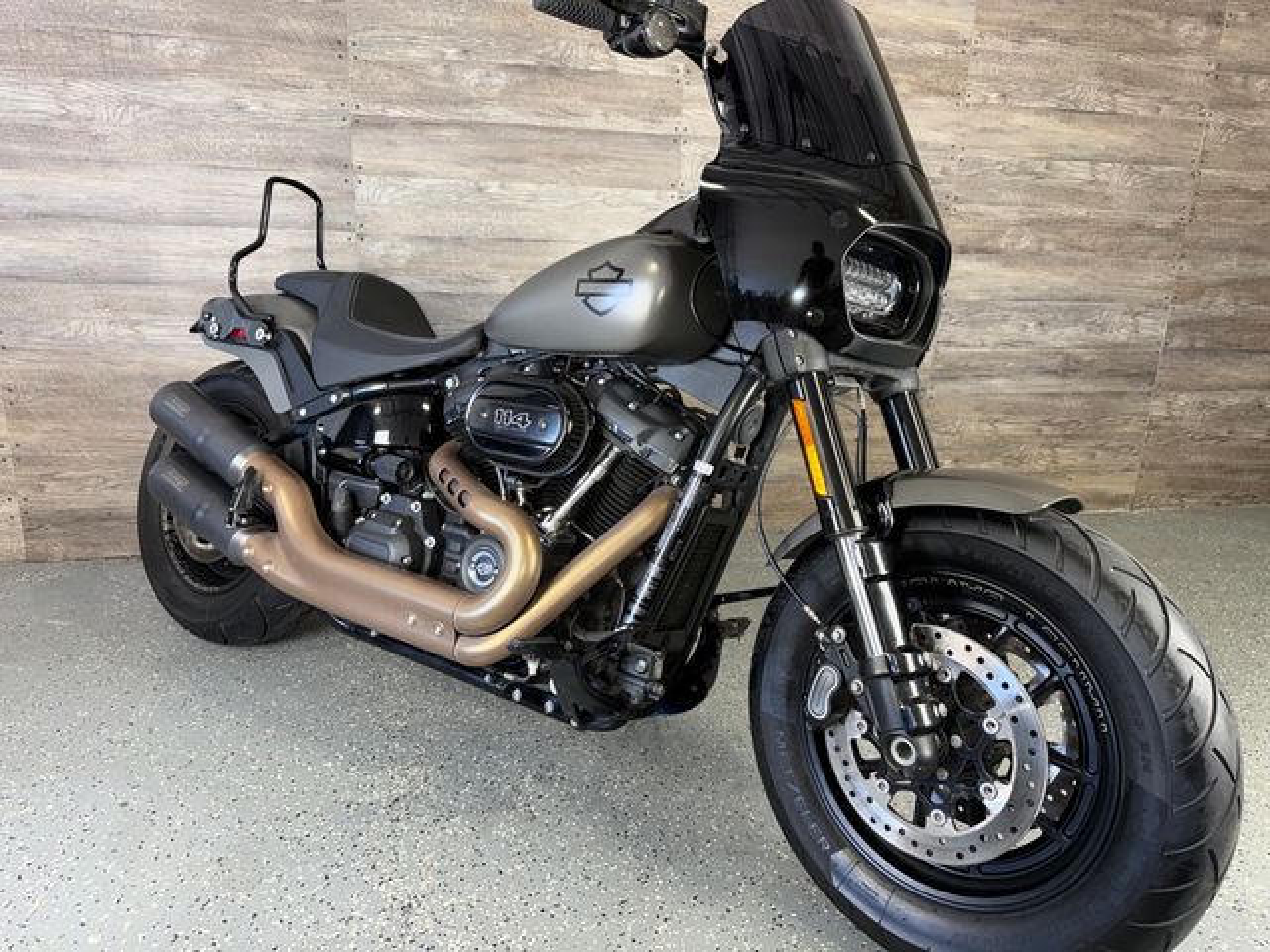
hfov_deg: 71.6
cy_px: 476
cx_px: 635
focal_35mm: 24
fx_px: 881
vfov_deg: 56.8
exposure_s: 1/22
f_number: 1.78
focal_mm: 6.76
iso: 64
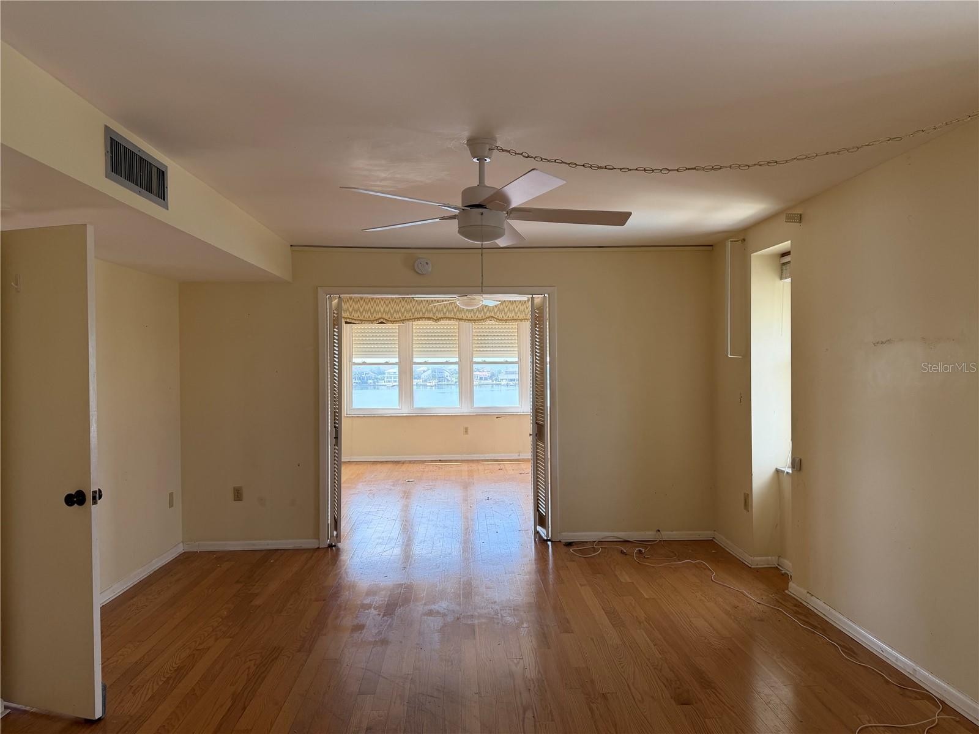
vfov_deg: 56.8
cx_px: 490
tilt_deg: -0.4
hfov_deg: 71.6
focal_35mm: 24
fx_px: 679
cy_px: 367
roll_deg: +0.4
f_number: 1.78
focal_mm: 6.76
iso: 80
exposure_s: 1/177
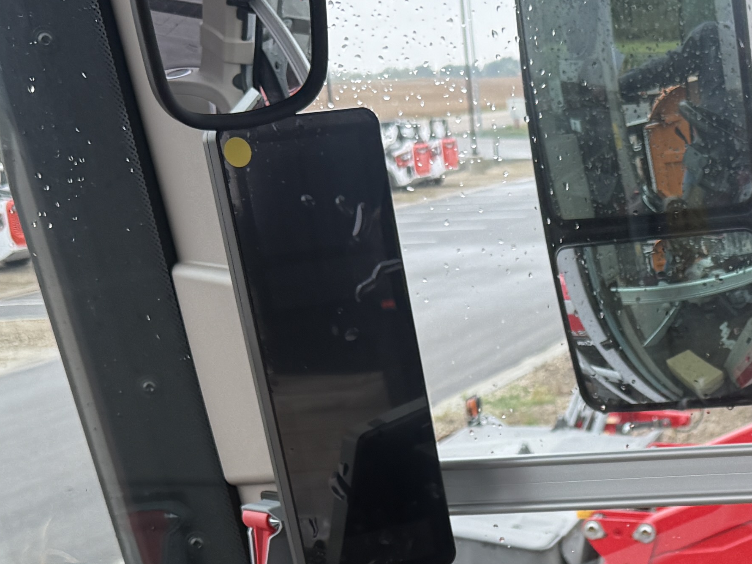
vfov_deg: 17.8
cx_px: 741
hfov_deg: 24.3
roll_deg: +2.6
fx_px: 1673
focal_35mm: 77
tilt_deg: -22.6
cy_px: 758
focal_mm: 6.76
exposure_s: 1/176
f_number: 1.78
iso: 100
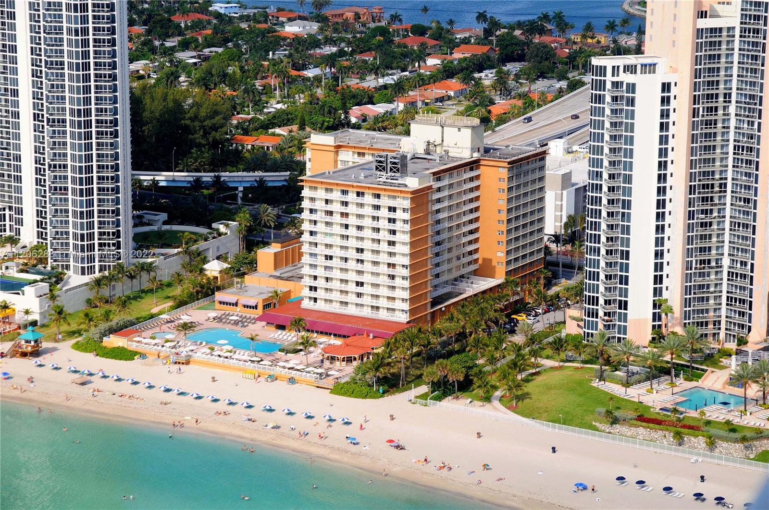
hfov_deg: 20.0
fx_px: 2176
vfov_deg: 13.4
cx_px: 384
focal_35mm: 102
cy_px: 255
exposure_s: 1/1000
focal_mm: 68
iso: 400
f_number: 8
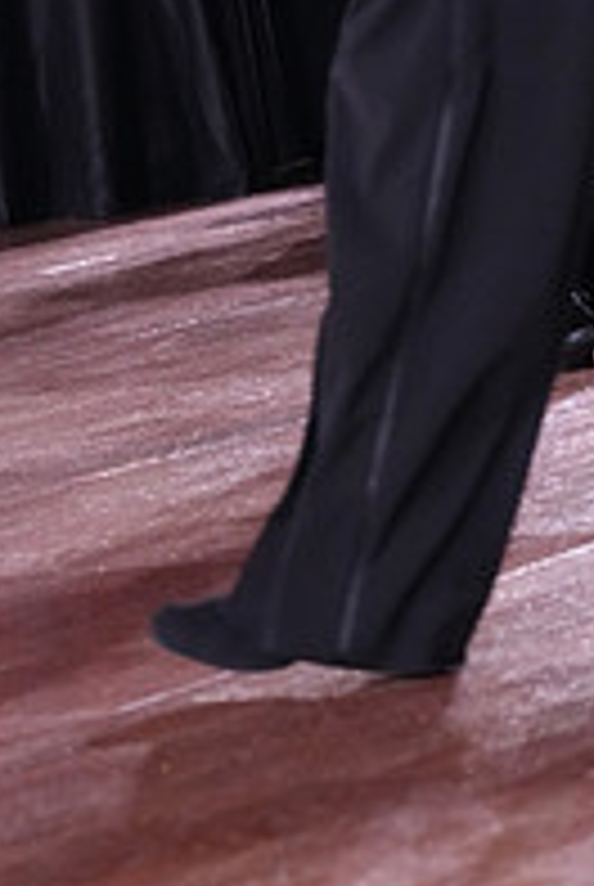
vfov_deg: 6.6
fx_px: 7620
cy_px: -369
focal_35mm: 309
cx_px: 439
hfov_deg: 4.5
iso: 5000
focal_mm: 105
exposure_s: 1/320
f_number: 5.6
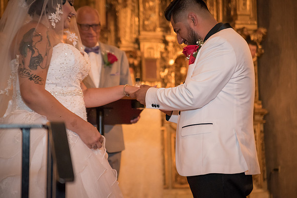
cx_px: 148
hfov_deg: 32.4
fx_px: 512
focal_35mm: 62
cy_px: 99
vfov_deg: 21.9
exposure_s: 1/80
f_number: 2.8
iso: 4000
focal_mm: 62
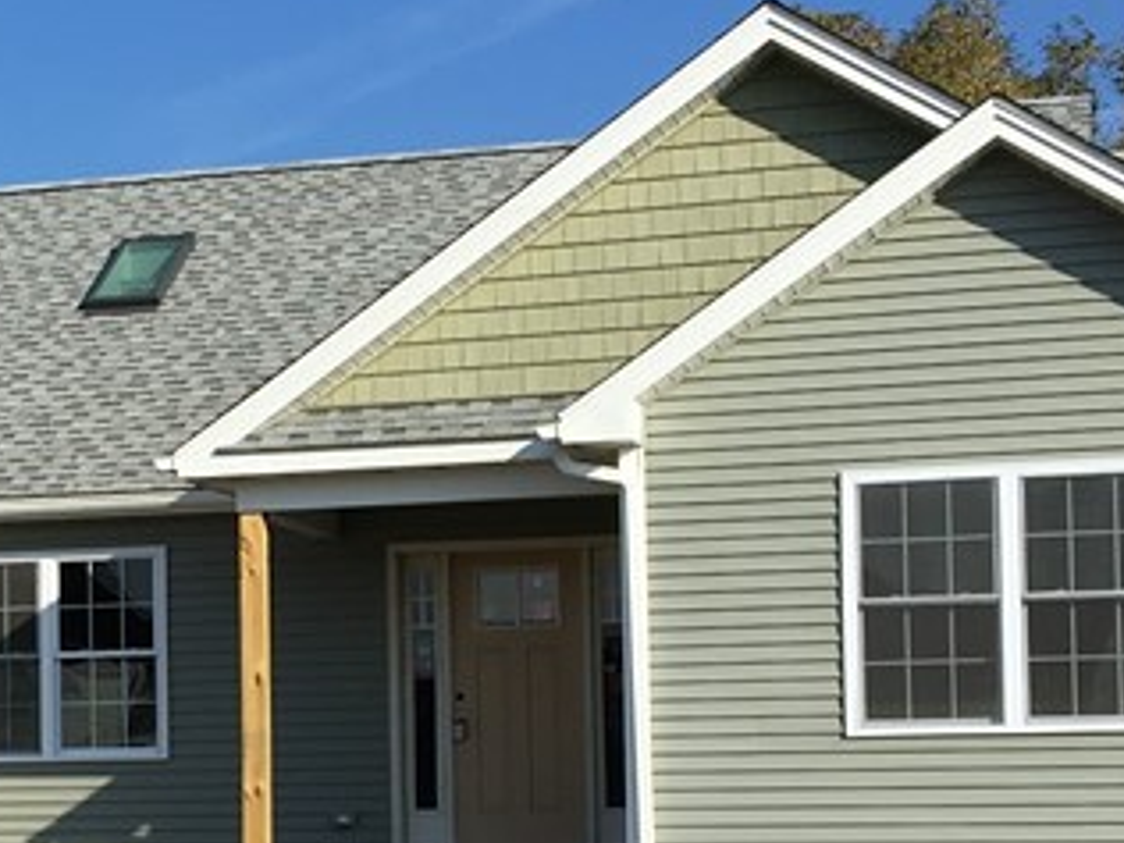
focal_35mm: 94
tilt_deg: +4.4
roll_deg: +0.7
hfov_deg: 20.3
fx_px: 3052
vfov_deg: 15.6
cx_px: 60
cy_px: 672
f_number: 2.2
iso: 25
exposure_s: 1/1972
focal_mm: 4.15
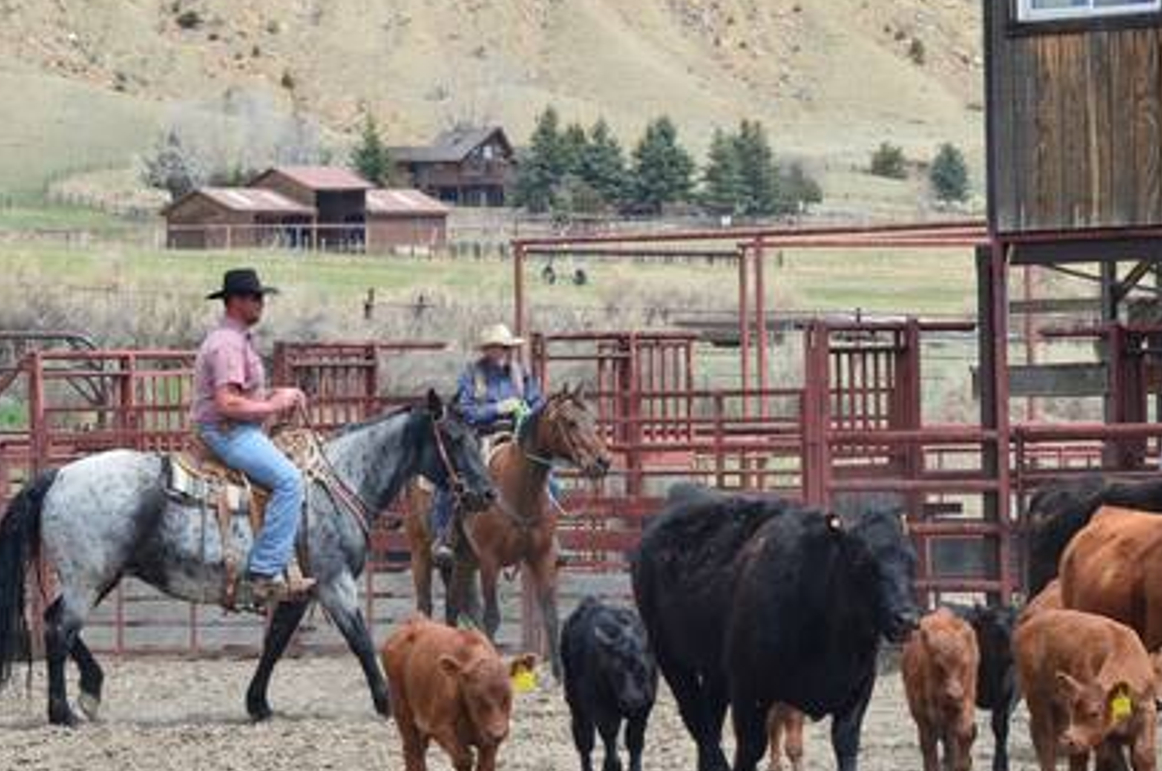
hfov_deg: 9.2
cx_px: 477
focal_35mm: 224
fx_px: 7219
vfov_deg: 6.1
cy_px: 342
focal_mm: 122
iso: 400
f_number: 10
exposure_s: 1/200
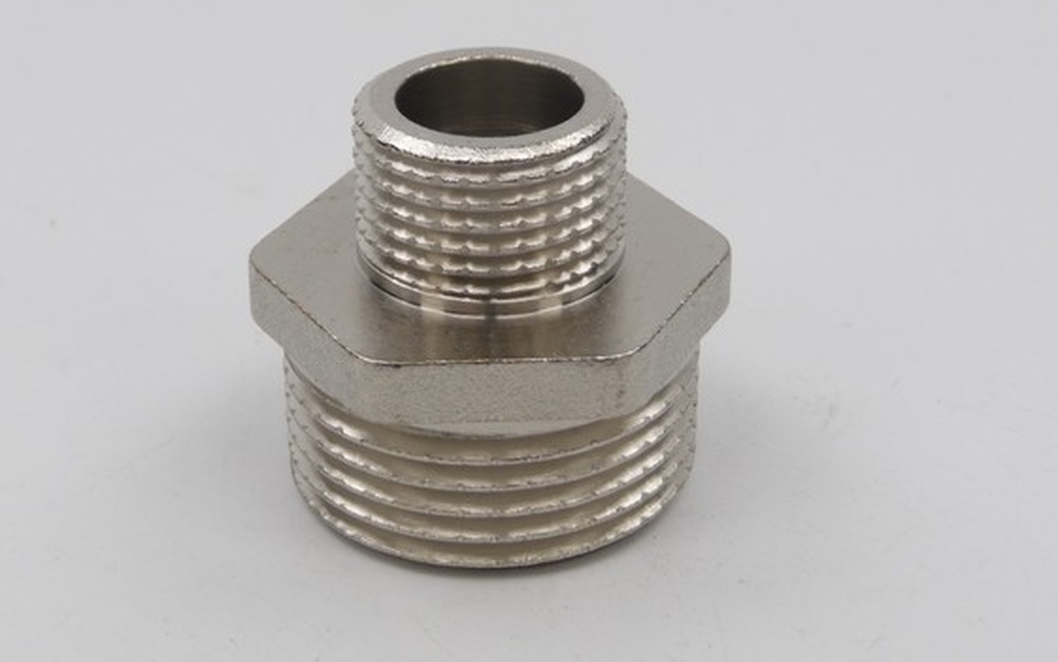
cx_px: 500
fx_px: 2163
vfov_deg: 17.4
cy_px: 304
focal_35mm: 75
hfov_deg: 27.5
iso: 100
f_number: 4.5
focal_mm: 10.5
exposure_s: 1/640
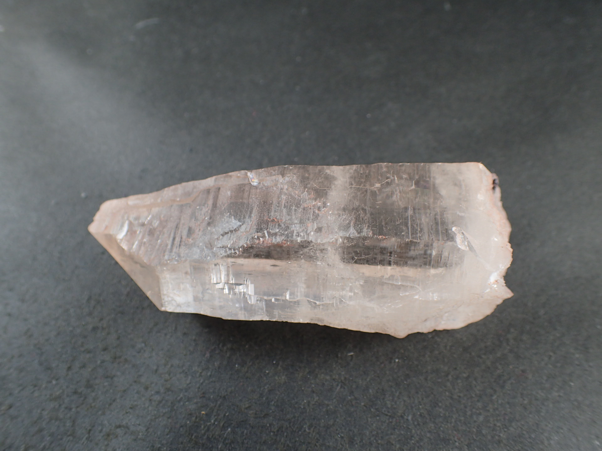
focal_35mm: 30
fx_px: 522
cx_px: 301
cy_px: 226
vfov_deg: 46.8
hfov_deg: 60.0
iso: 125
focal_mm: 5.5
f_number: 2.3
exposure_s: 1/125
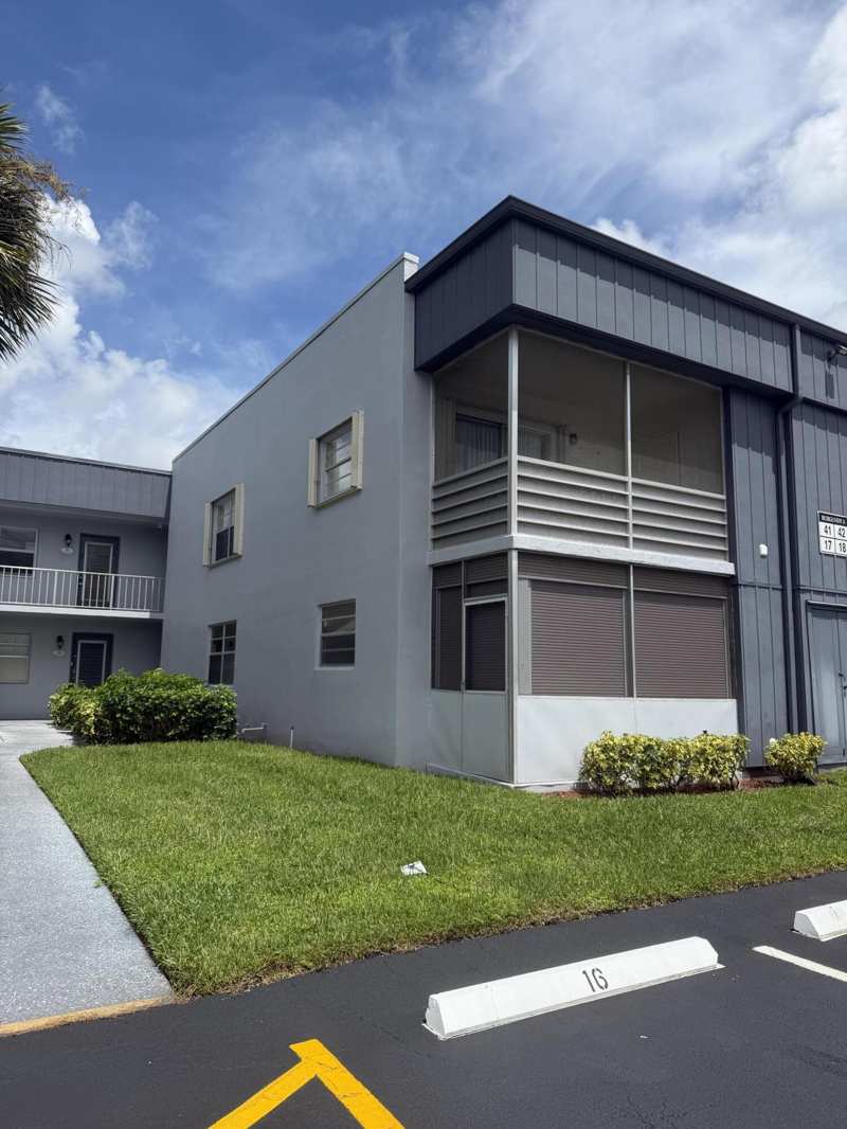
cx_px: 424
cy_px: 564
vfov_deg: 71.6
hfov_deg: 56.8
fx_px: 783
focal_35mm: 24
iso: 100
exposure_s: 1/6711
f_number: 1.78
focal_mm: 6.76
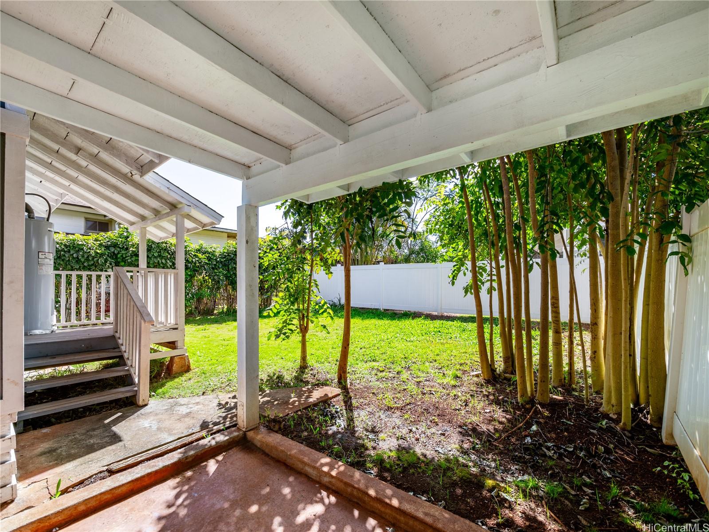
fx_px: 287
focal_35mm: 14
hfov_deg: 102.1
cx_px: 354
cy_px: 266
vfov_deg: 85.7
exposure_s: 1/2000
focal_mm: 7
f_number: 4
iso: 125
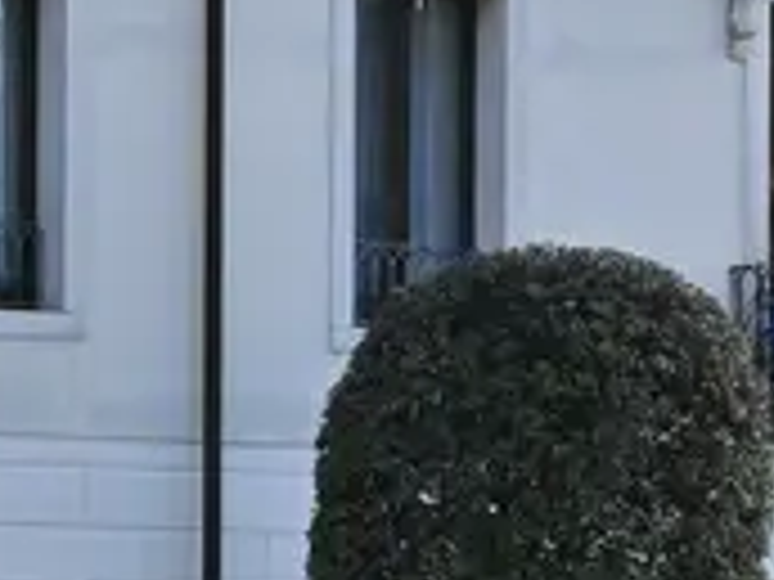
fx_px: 6596
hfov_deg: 6.7
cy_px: 868
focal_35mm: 295
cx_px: 160
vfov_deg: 5.0
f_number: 5
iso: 400
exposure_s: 1/1250
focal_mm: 24
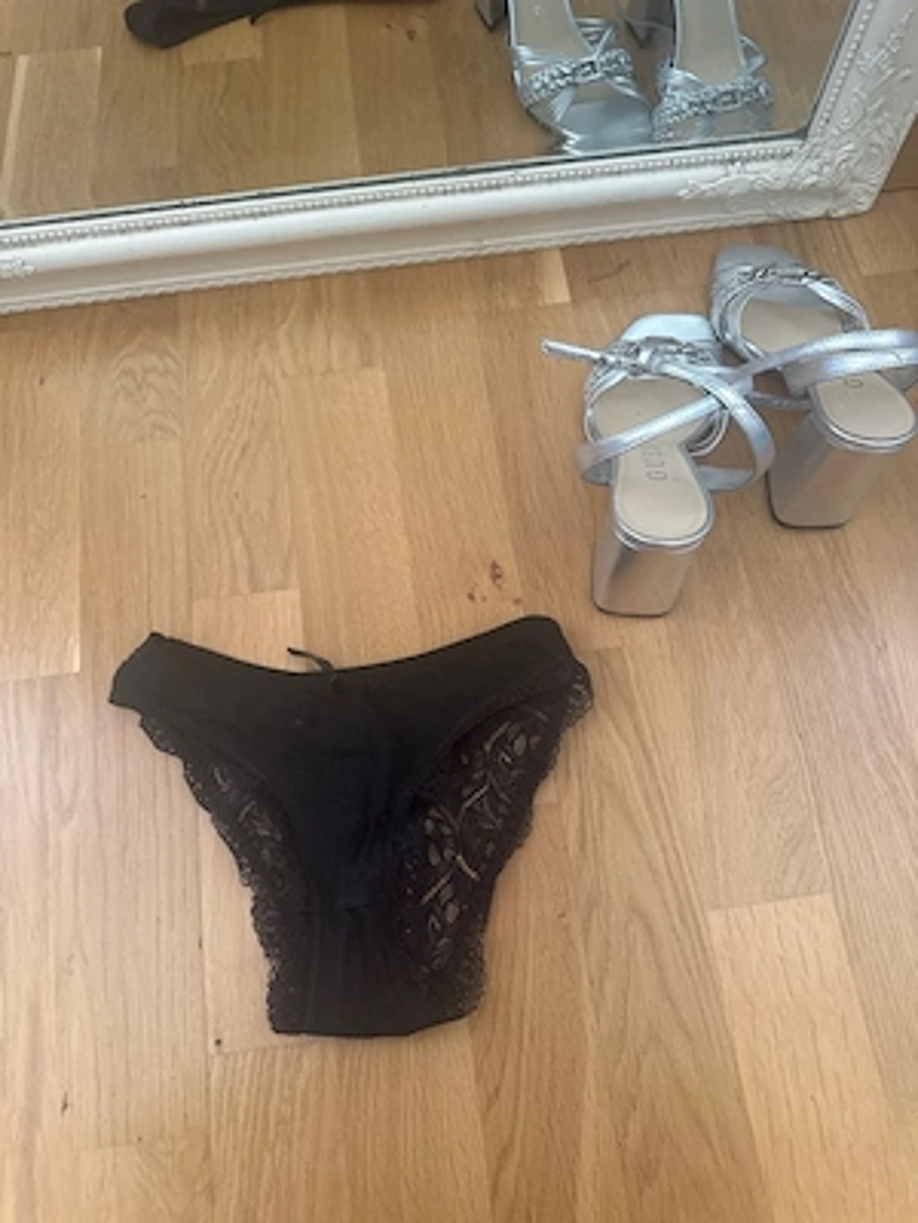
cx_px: 459
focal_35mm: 24
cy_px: 612
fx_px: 849
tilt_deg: -69.8
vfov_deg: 71.6
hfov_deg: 56.8
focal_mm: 6.76
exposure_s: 1/60
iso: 500
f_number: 1.78
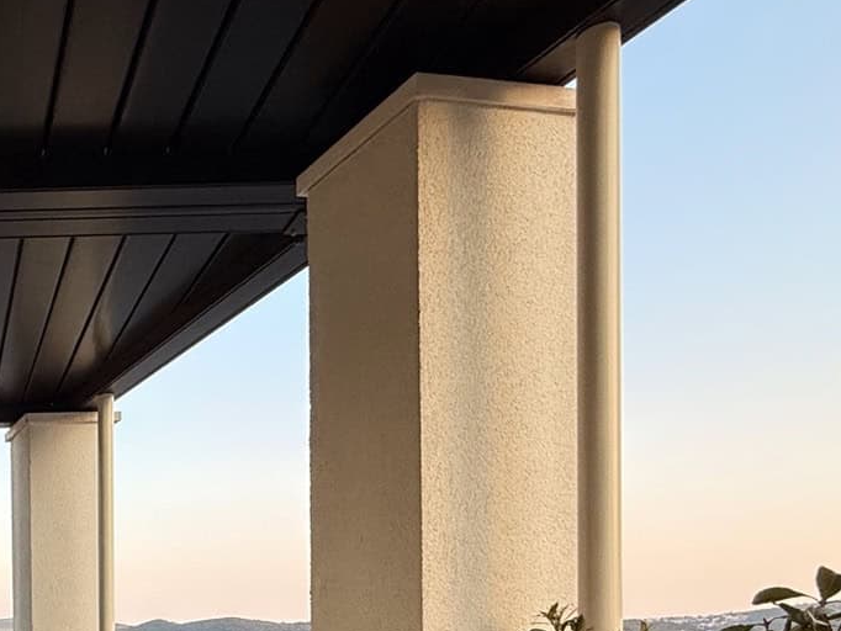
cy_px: 649
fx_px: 948
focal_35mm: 39
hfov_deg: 39.4
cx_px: -78
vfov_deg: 33.3
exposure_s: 1/138
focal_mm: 2.2
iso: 50
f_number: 2.2
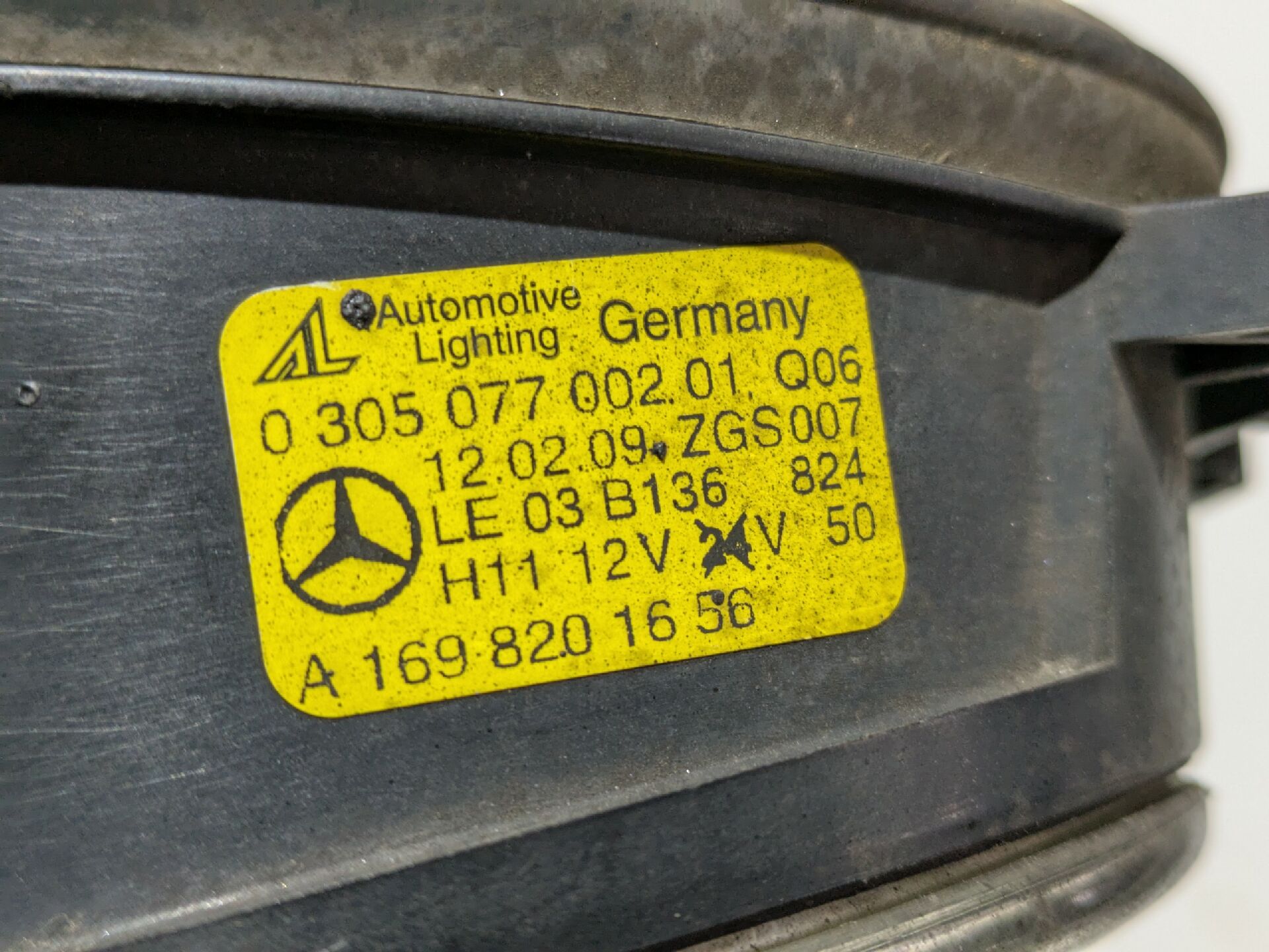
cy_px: 476
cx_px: 634
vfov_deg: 28.6
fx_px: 1870
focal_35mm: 51
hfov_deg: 37.5
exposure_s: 1/100
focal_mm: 5.43
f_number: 1.89
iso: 162
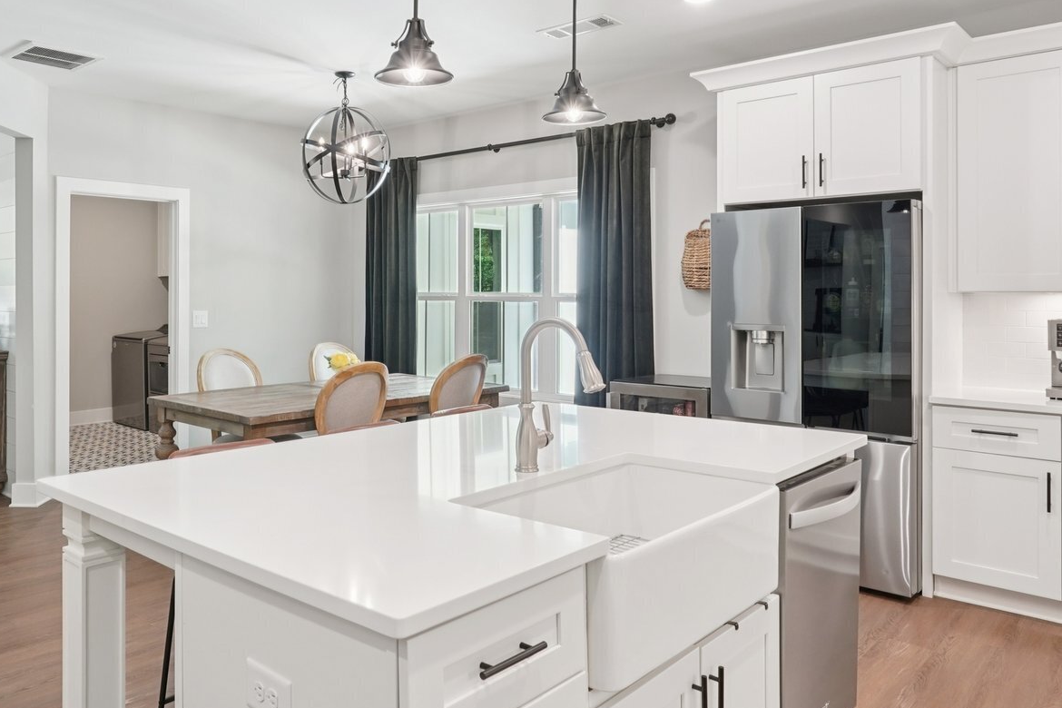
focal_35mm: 28
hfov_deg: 64.5
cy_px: 281
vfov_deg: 46.1
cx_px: 394
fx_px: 826
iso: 800
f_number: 8
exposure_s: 1/25
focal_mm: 16
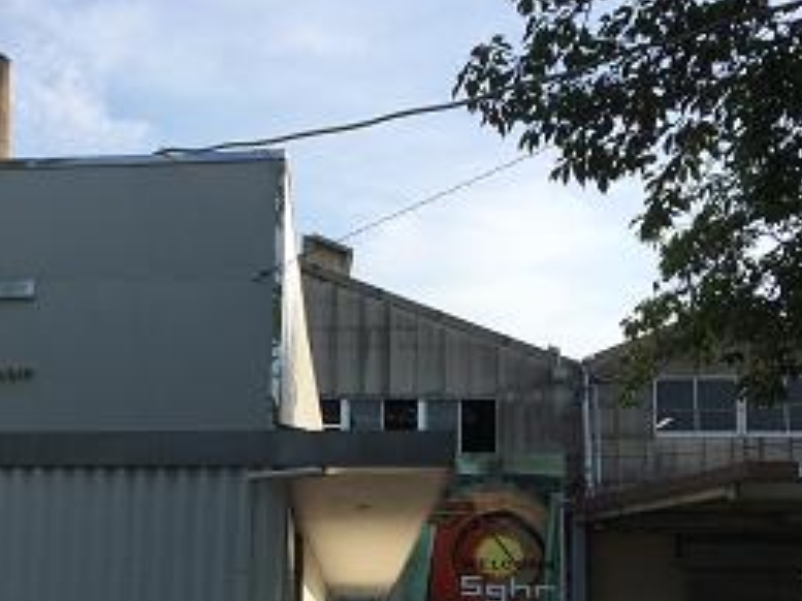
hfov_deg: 35.3
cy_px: 494
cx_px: 187
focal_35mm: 53
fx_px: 1227
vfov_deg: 26.9
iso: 32
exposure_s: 1/1580
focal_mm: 4.12
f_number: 2.2
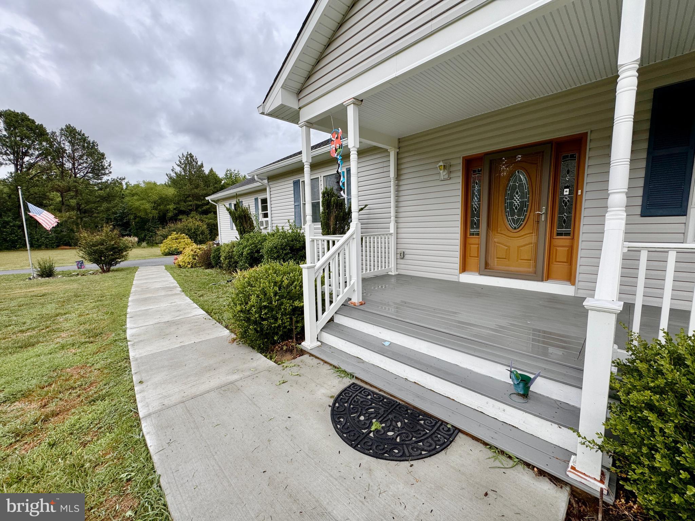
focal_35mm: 14
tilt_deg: -7.8
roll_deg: +1.6
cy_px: 260
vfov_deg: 85.7
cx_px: 348
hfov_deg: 102.1
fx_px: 281
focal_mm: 2.22
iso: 50
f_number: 2.2
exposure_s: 1/615
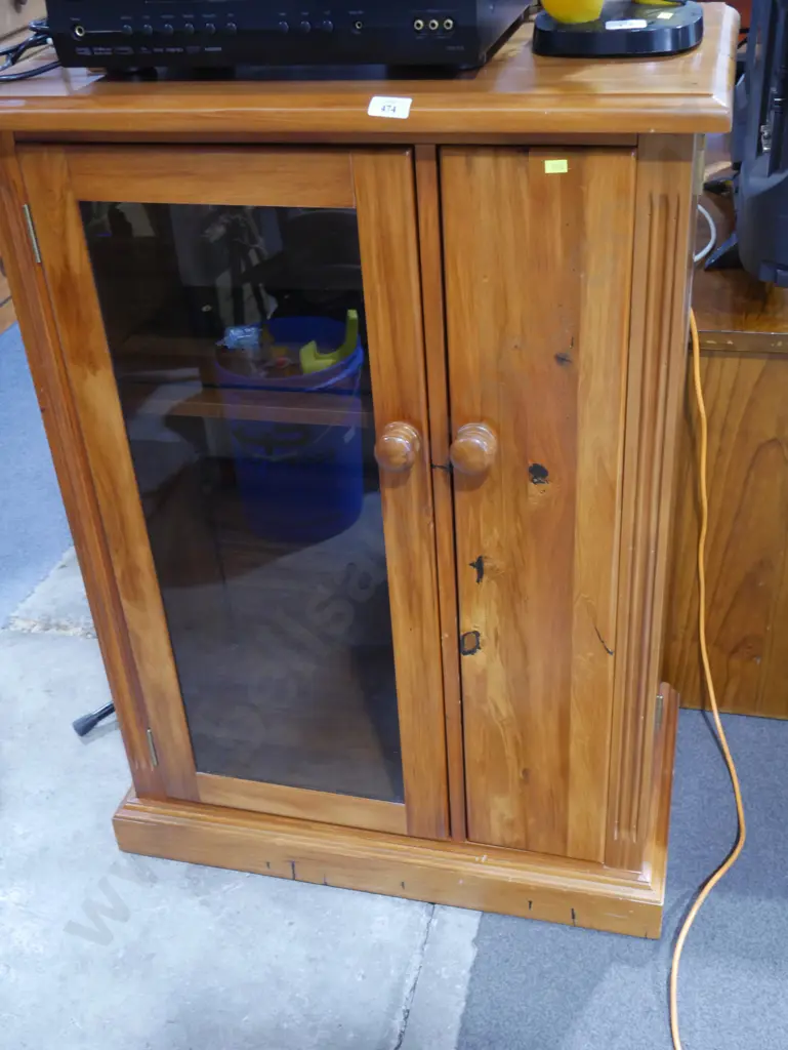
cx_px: 394
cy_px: 525
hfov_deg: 36.0
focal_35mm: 40
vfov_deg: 46.8
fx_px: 1213
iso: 2000
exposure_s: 1/60
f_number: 4.4
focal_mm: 20
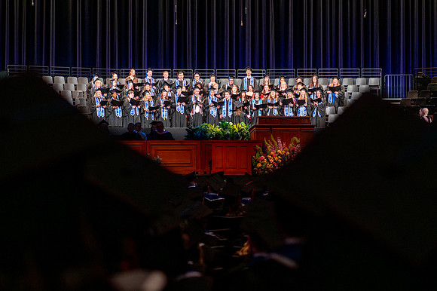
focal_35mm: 86
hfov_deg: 23.5
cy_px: 112
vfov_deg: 15.8
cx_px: 231
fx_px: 1049
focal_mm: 70
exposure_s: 1/250
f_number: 2.8
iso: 1000
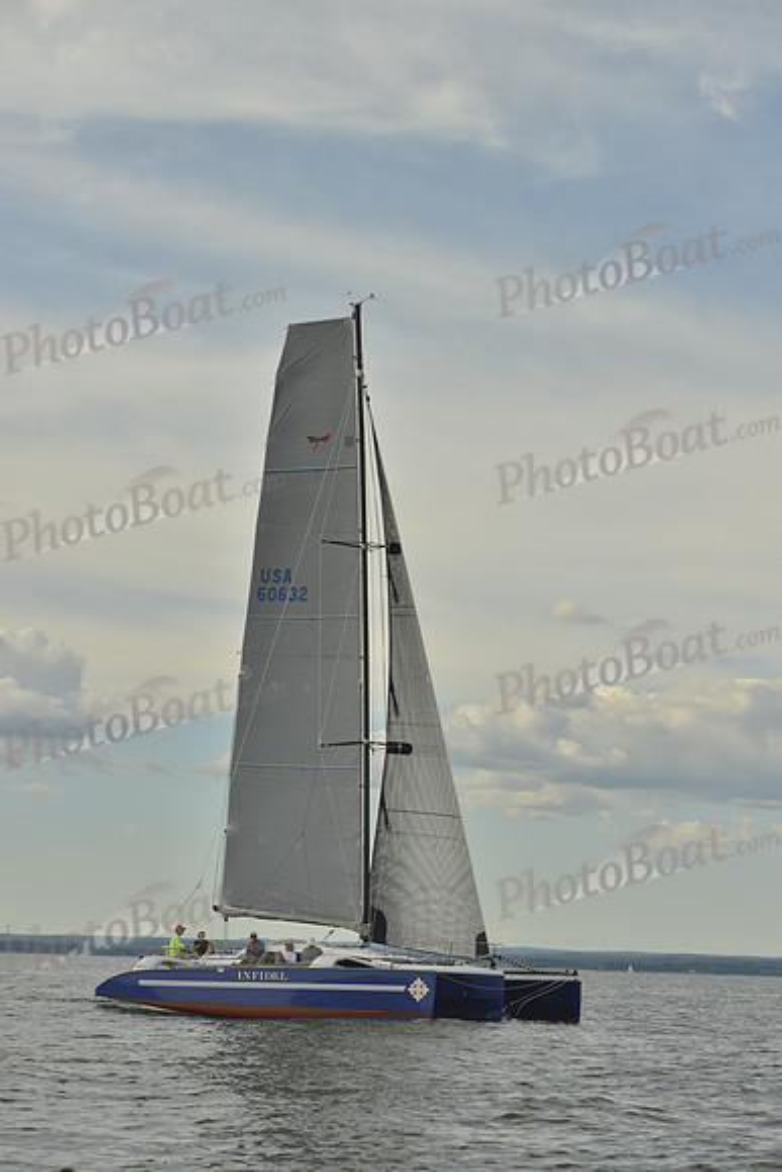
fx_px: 2768
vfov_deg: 23.9
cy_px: 586
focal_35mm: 85
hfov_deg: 16.1
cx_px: 391
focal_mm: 85
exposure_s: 1/1250
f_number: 6.3
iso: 200
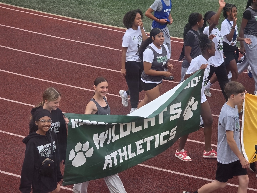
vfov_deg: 12.9
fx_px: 854
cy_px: 96
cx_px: 128
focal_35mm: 115
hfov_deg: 17.1
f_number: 3.4
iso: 64
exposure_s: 1/367
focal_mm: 18.6
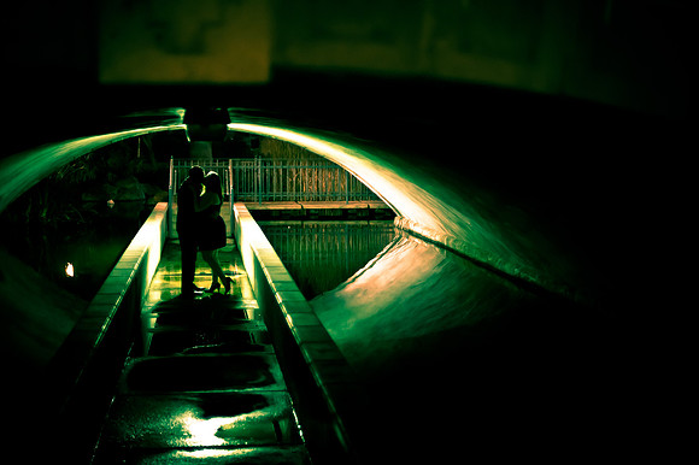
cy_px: 232
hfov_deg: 39.6
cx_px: 350
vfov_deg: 27.0
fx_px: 970
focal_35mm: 50
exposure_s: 1/80
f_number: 1.4
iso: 1600
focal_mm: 50
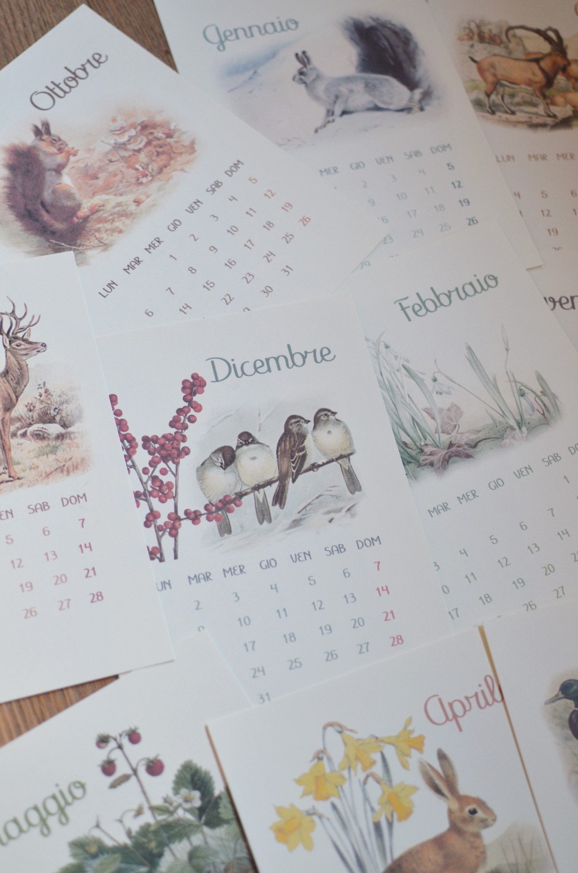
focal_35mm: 52
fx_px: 1270
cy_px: 436
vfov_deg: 37.9
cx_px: 289
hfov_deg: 25.6
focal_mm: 35
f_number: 1.8
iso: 800
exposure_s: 1/100
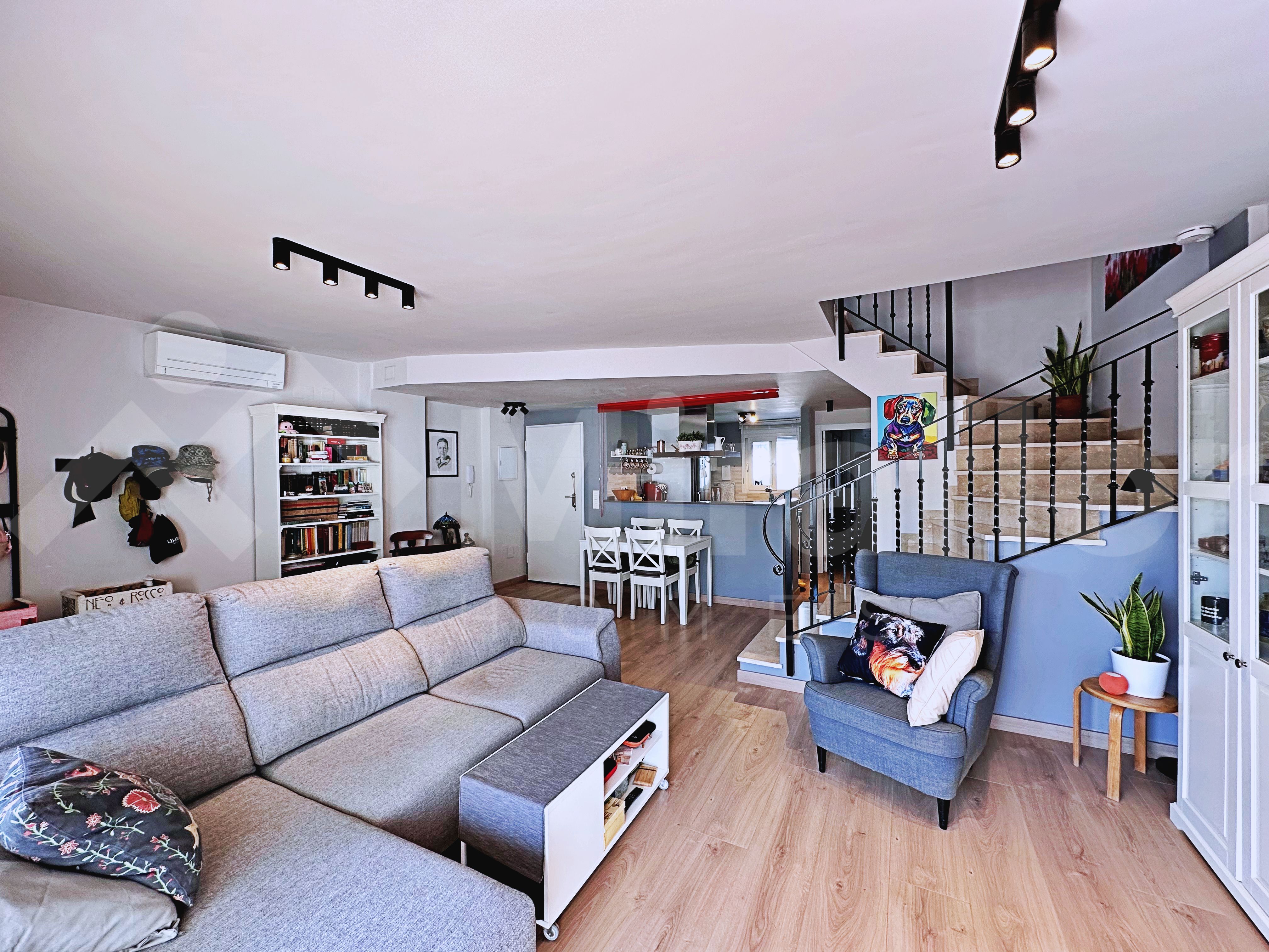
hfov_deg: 102.1
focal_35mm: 14
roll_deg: +0.7
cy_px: 476
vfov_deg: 85.7
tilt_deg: -0.7
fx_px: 513
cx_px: 634
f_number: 2.2
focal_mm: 2.22
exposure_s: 1/99
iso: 100
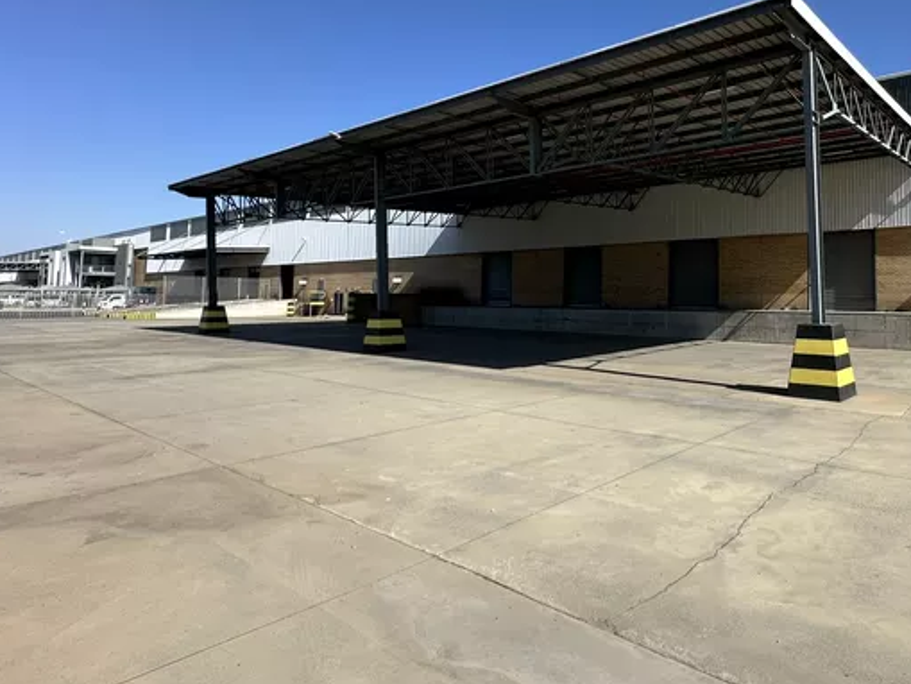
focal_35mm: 22
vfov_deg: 60.5
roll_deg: -0.7
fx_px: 579
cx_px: 650
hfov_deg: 72.6
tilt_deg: +3.5
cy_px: 265
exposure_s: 1/1247
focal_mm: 2.22
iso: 40
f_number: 2.2
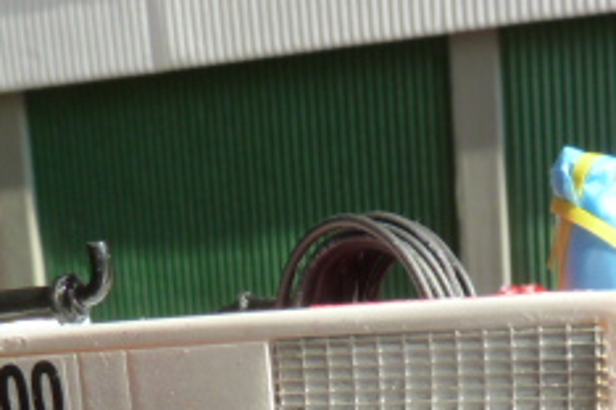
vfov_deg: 17.7
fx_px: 1215
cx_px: 490
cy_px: 568
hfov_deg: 27.9
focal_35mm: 71
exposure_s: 1/200
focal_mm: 4.1
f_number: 4
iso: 125
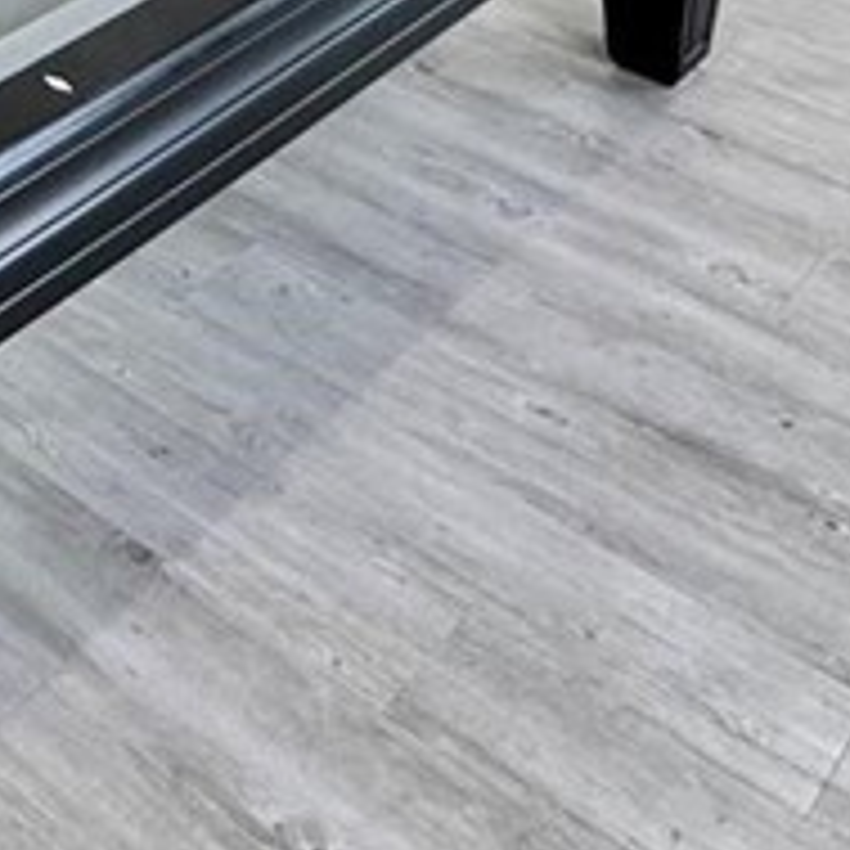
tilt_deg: -5.1
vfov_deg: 18.9
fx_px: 1861
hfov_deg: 24.8
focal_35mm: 67
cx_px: 58
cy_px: -729
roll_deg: +1.0
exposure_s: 1/120
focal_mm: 2.22
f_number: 2.2
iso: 250
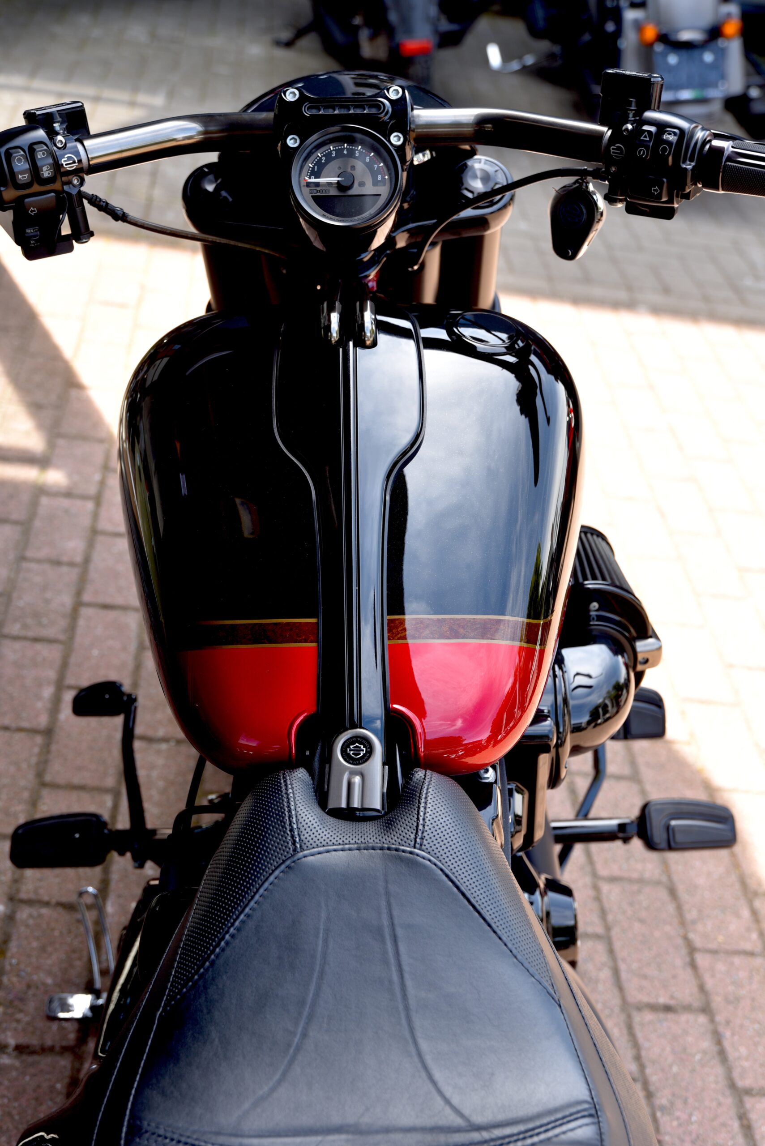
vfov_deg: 41.1
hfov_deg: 28.1
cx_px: 382
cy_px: 573
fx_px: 1528
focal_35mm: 48
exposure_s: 1/80
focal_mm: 48
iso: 100
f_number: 4.5
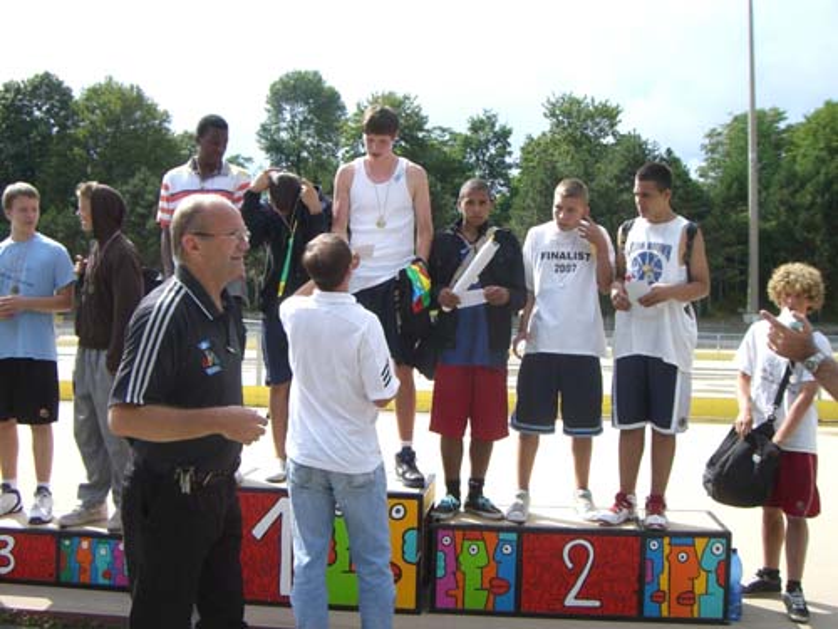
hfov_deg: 49.0
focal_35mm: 38
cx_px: 419
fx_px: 920
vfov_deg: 37.7
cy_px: 314
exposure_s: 1/400
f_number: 4.3
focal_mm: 6.2
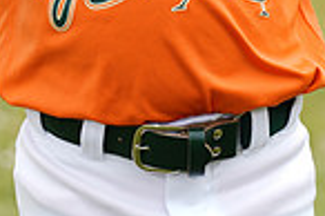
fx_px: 5528
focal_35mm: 613
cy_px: -206
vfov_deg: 2.2
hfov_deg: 3.4
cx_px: 194
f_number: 5.6
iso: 50
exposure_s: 1/250
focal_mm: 154
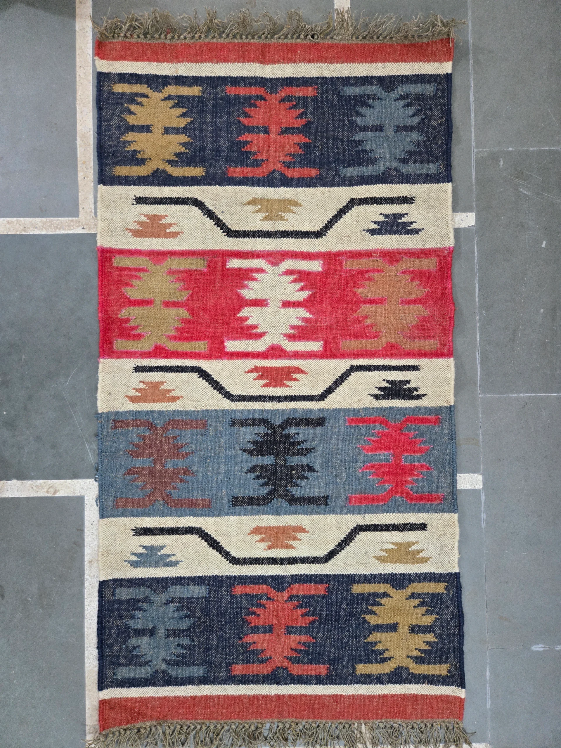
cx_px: 280
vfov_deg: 73.9
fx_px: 497
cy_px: 374
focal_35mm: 23
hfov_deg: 58.9
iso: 800
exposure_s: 1/100
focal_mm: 5.4
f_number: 1.8
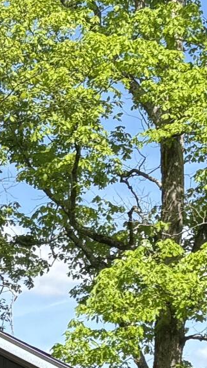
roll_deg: -1.2
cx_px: -50
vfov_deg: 13.3
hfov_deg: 8.1
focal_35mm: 149
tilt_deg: -3.0
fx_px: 1453
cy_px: 611
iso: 50
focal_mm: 5.96
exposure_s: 1/978
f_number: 1.6
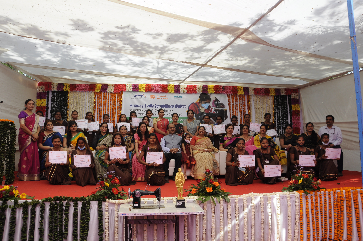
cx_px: 182
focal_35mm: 27
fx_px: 272
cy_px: 120
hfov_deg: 67.4
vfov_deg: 47.8
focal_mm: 18
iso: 200
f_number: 8
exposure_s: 1/100
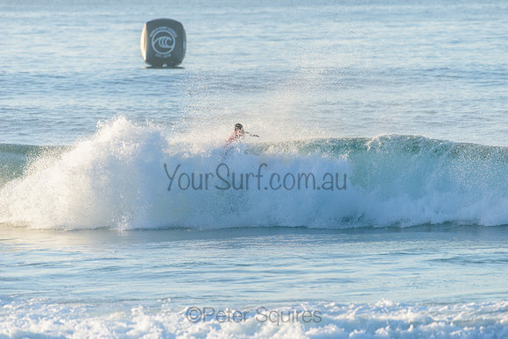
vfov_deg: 2.8
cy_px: 170
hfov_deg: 4.1
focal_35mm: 500
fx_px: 7058
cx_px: 254
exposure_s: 1/2000
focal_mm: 500
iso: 400
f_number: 5.6
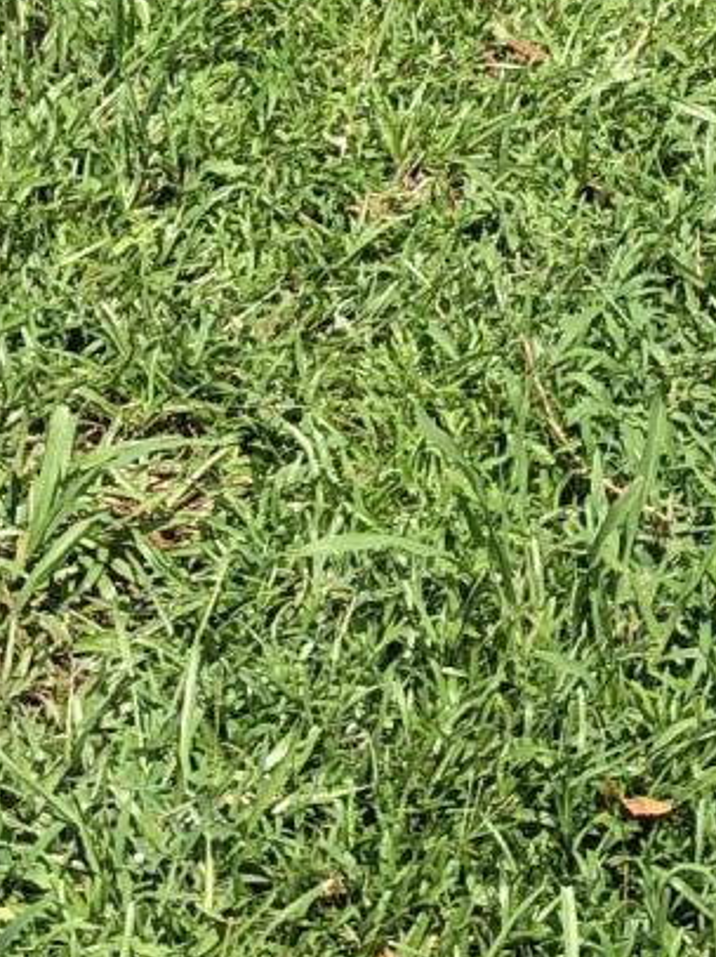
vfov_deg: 12.2
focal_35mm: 138
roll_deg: -1.3
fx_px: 3810
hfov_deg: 10.5
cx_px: 888
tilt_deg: -12.2
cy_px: -1110
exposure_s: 1/923
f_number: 1.8
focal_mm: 4
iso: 20
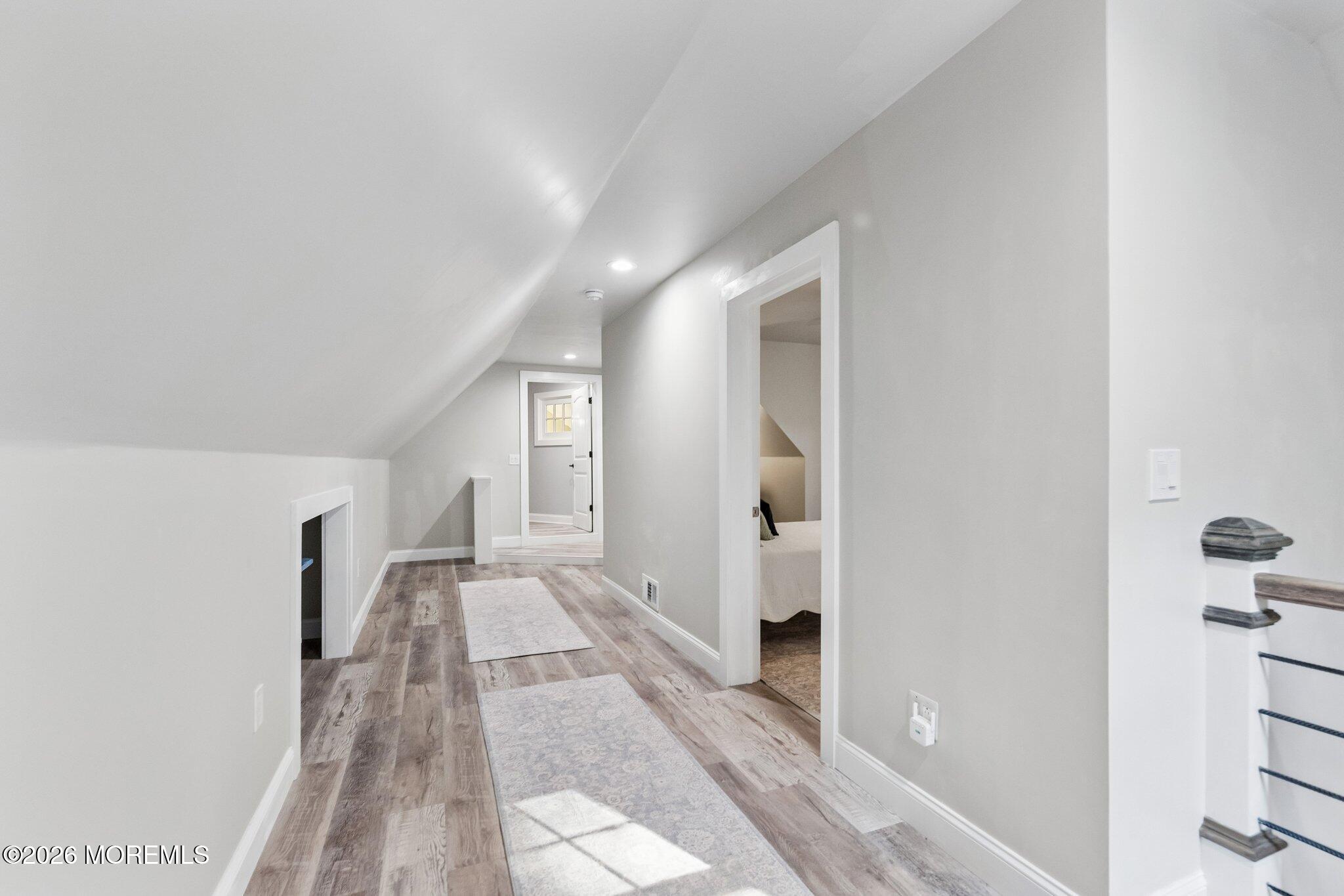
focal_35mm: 15
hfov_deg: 100.4
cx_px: 672
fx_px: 560
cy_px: 448
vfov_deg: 77.3
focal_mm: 15
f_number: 7.1
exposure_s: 1/40
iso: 1250
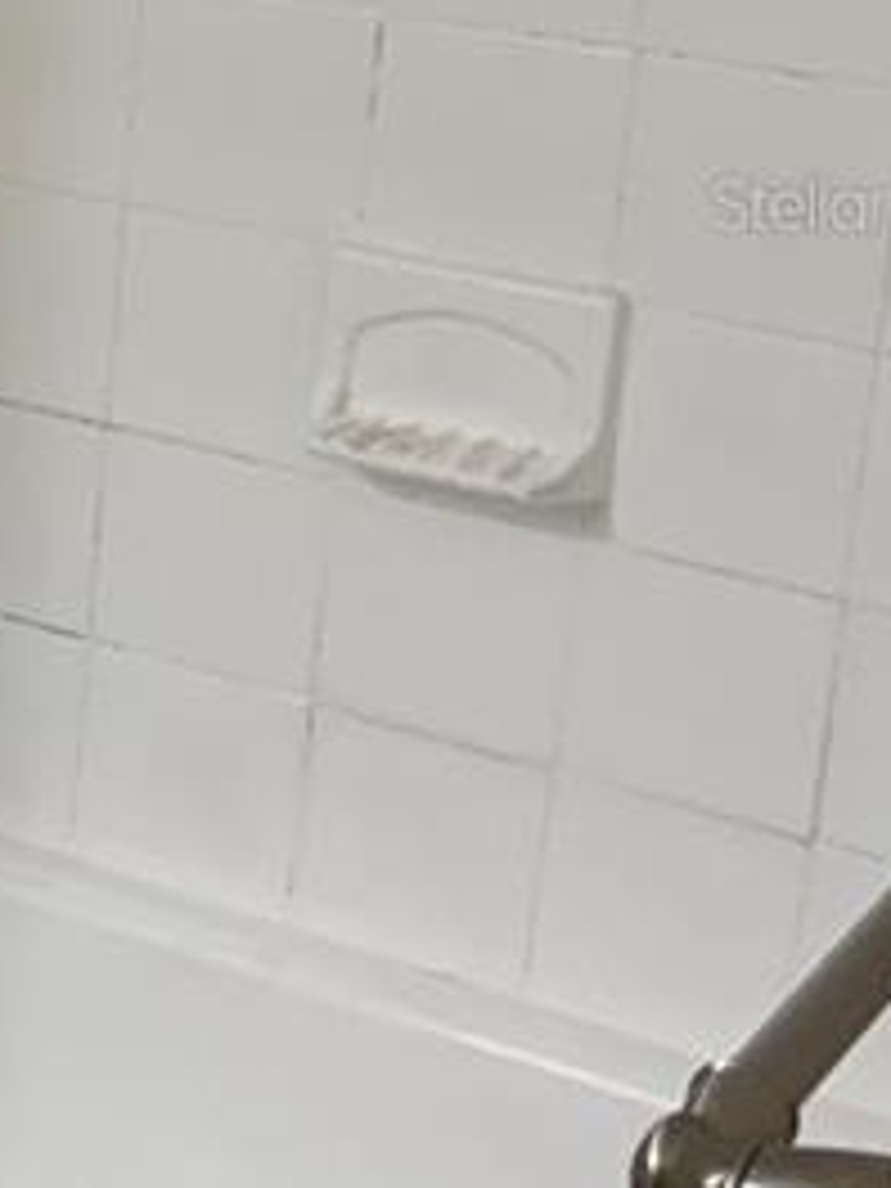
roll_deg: +1.2
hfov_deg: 11.9
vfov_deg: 17.9
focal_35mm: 109
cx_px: -994
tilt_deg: -14.2
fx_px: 3741
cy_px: 202
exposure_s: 1/120
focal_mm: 6.76
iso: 200
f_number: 1.78
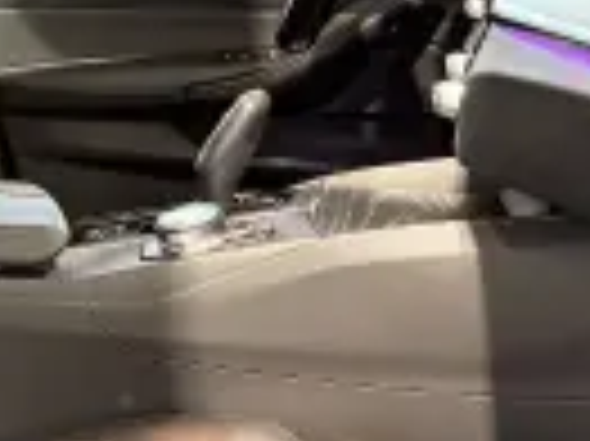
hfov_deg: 26.7
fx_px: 1124
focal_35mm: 66
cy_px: 117
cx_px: -81
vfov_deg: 22.0
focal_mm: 6.76
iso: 500
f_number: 1.78
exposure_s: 1/49
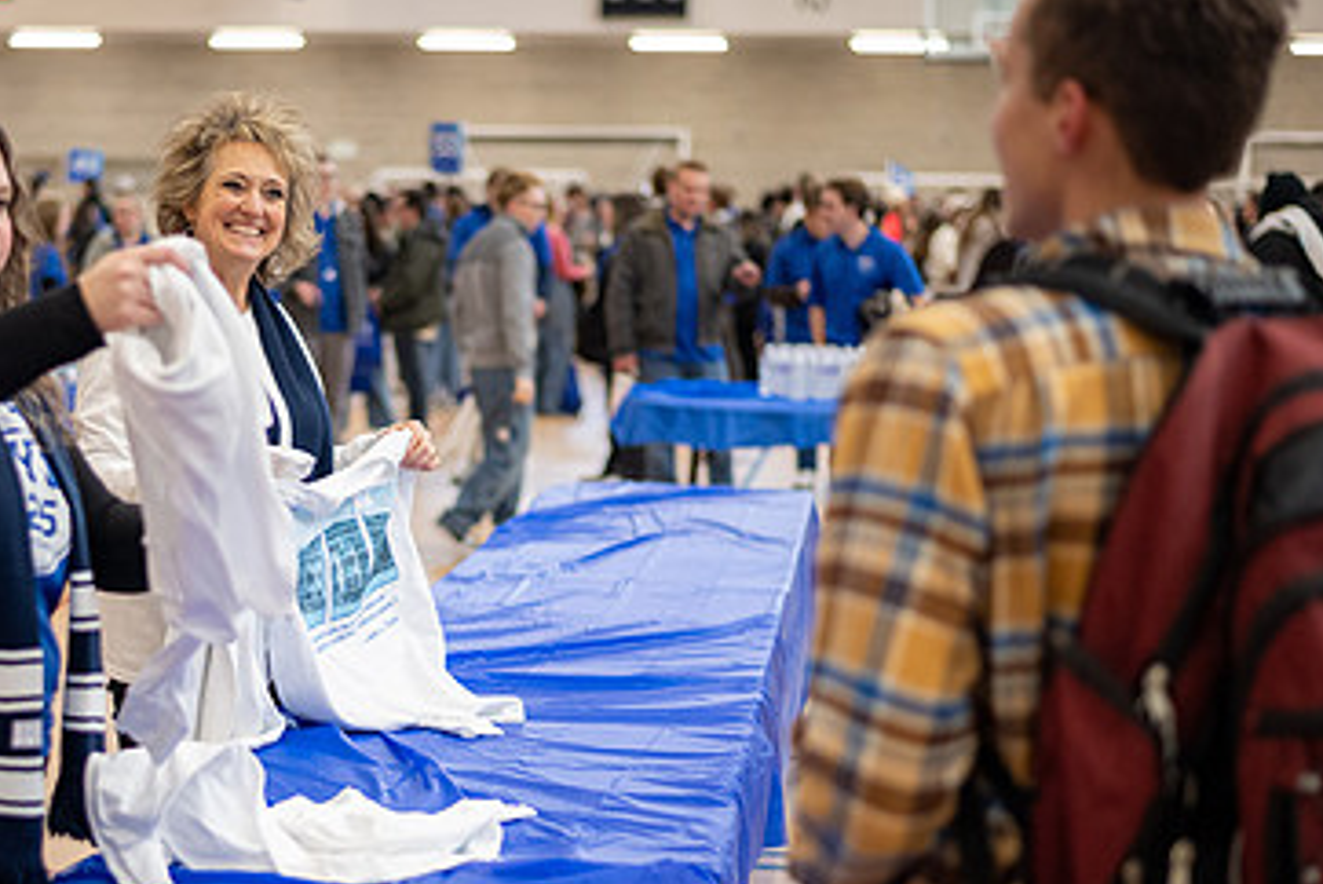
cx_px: 376
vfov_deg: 17.1
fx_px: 2942
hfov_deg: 25.1
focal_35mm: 80
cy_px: 557
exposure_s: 1/500
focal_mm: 50
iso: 1600
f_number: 1.8
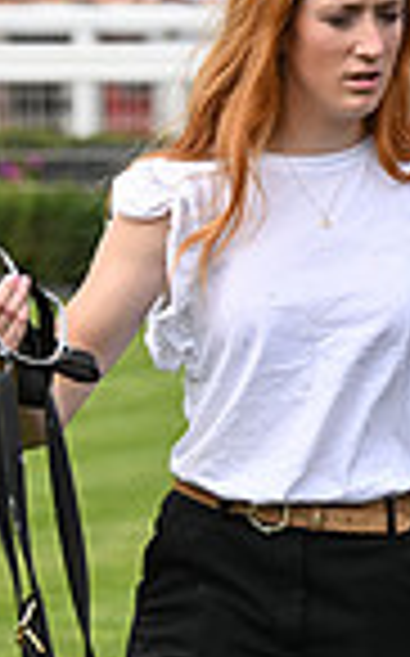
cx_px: 1180
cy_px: -25
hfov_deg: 2.7
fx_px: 8437
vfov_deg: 4.5
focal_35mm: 471
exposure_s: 1/2000
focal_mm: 116
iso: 500
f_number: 5
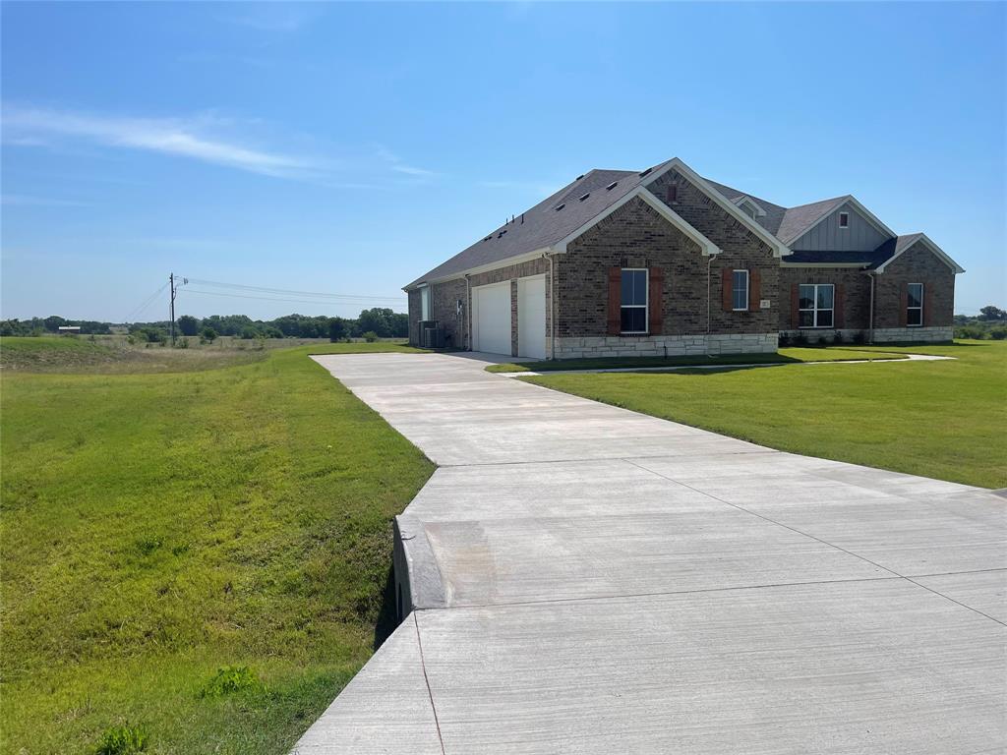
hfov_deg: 69.4
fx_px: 727
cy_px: 378
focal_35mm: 25
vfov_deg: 54.9
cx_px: 504
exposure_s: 1/10989
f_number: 1.6
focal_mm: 5.1
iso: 40
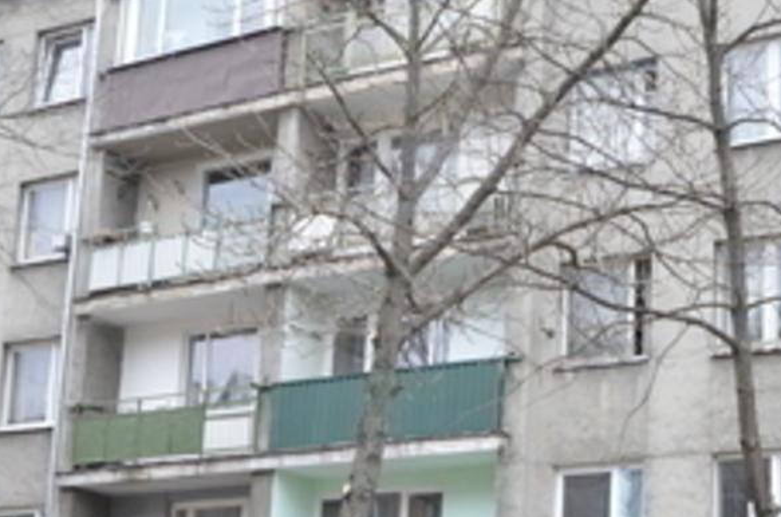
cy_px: 436
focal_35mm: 79
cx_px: 587
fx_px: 1710
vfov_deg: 17.0
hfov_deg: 25.4
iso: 3200
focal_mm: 24
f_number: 6.3
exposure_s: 1/200
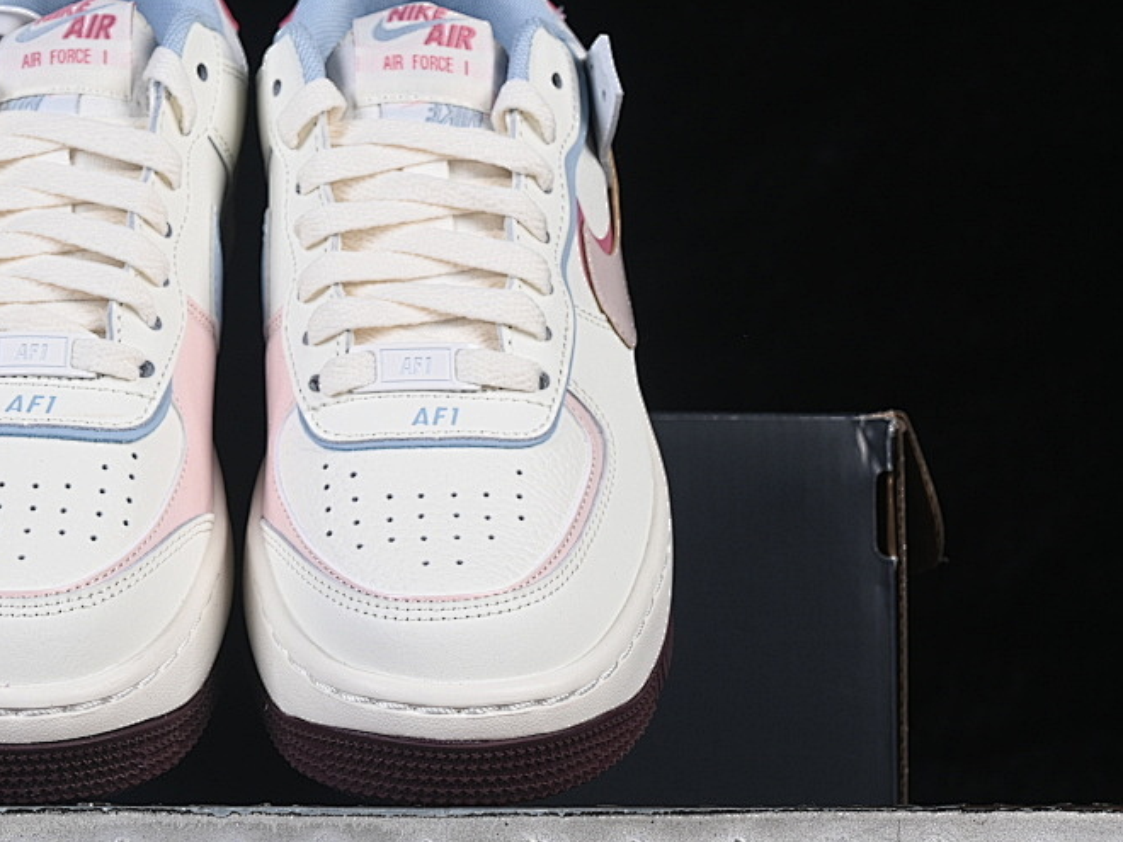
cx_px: 248
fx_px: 3828
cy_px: 417
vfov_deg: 12.6
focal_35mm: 118
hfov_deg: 16.6
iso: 160
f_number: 8
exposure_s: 1/80
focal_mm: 50
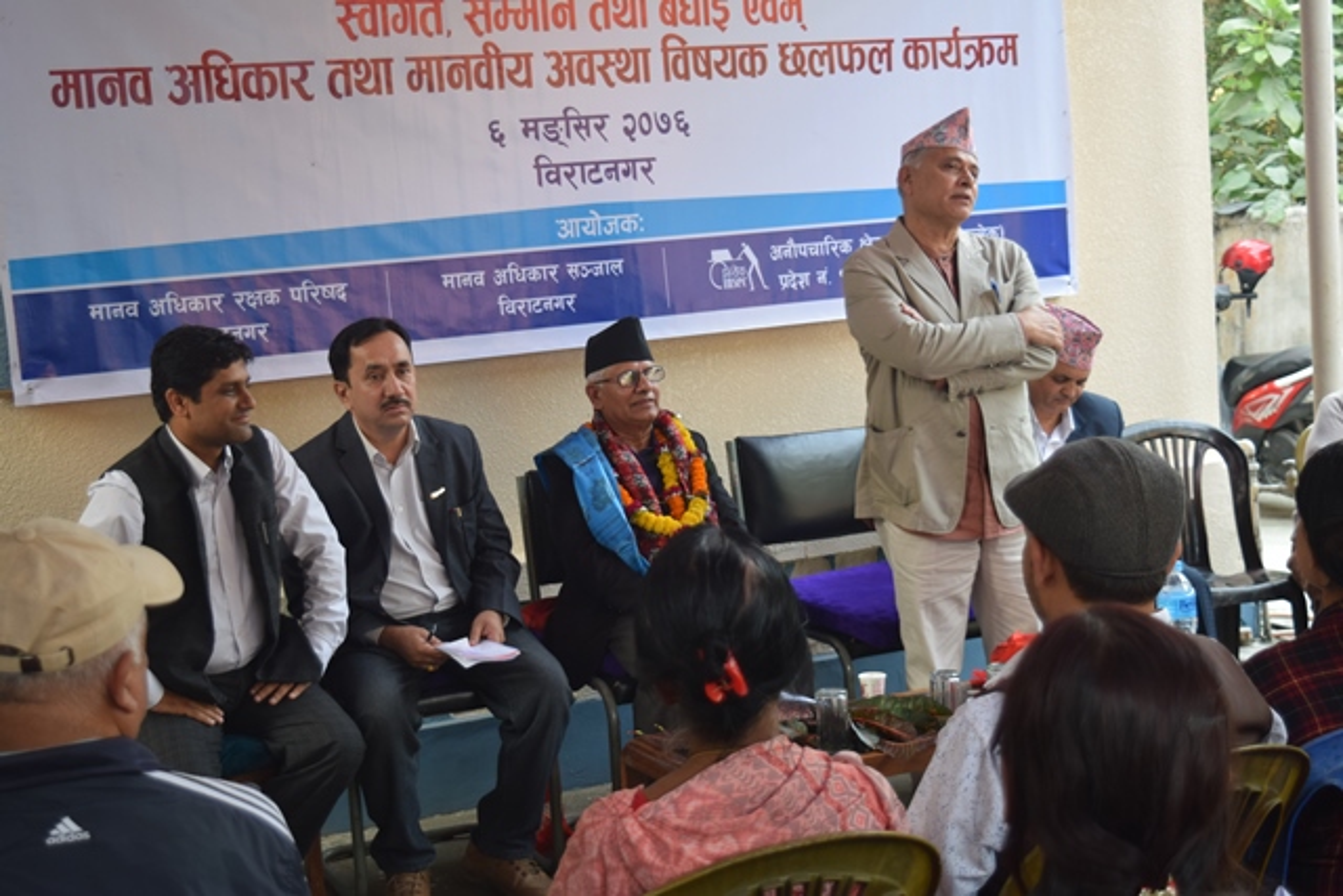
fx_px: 2015
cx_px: 672
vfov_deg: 25.1
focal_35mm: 54
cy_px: 448
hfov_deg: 36.9
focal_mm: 36
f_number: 4.8
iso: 400
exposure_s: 1/60
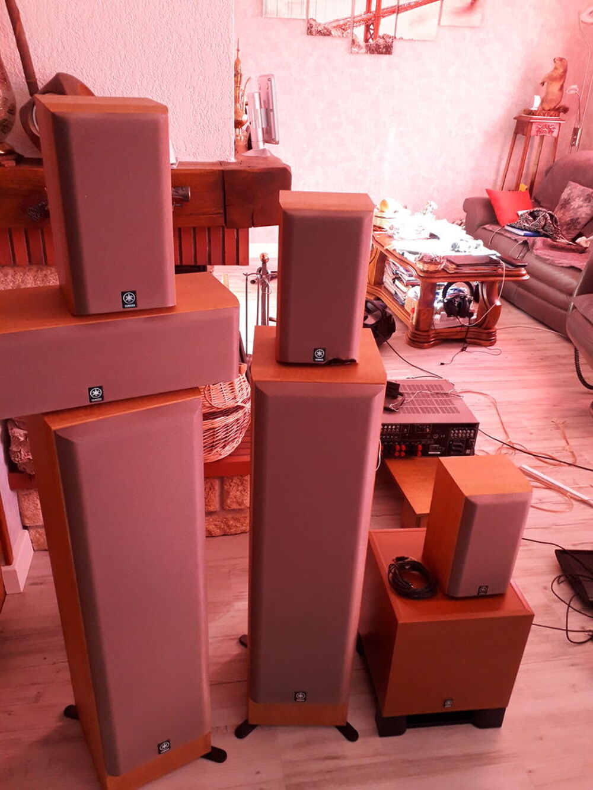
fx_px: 617
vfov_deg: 65.3
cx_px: 296
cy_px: 395
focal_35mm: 27
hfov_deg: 51.4
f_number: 1.9
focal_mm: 3.6
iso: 200
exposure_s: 1/50
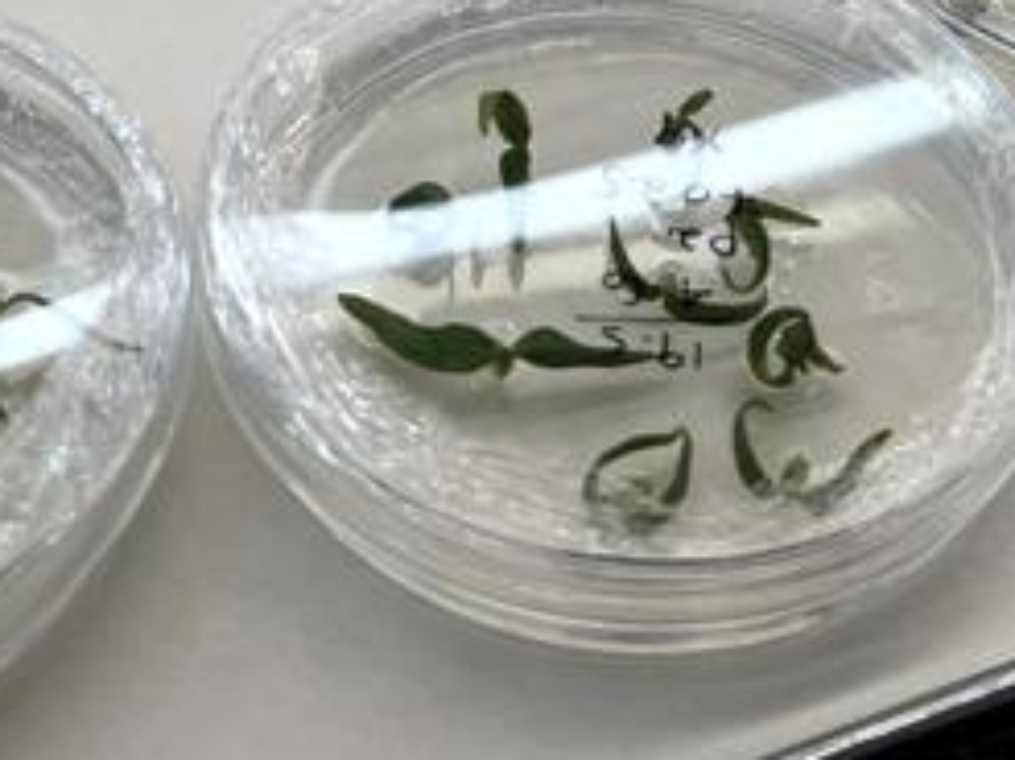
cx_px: 693
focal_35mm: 74
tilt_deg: -35.5
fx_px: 2168
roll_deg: -6.6
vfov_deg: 18.6
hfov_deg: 26.2
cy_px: -188
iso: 50
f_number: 1.6
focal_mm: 5.1
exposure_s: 1/563
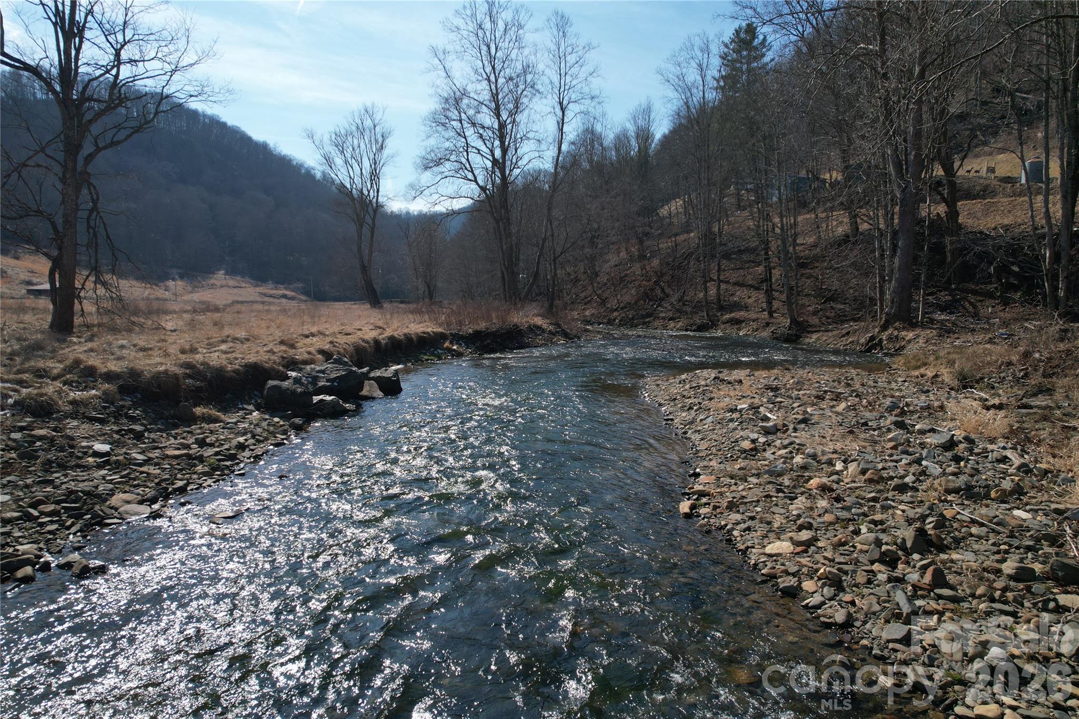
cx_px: 540
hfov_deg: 78.6
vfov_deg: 57.2
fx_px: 659
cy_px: 360
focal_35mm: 22
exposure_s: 1/2500
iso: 100
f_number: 2.8
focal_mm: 8.38
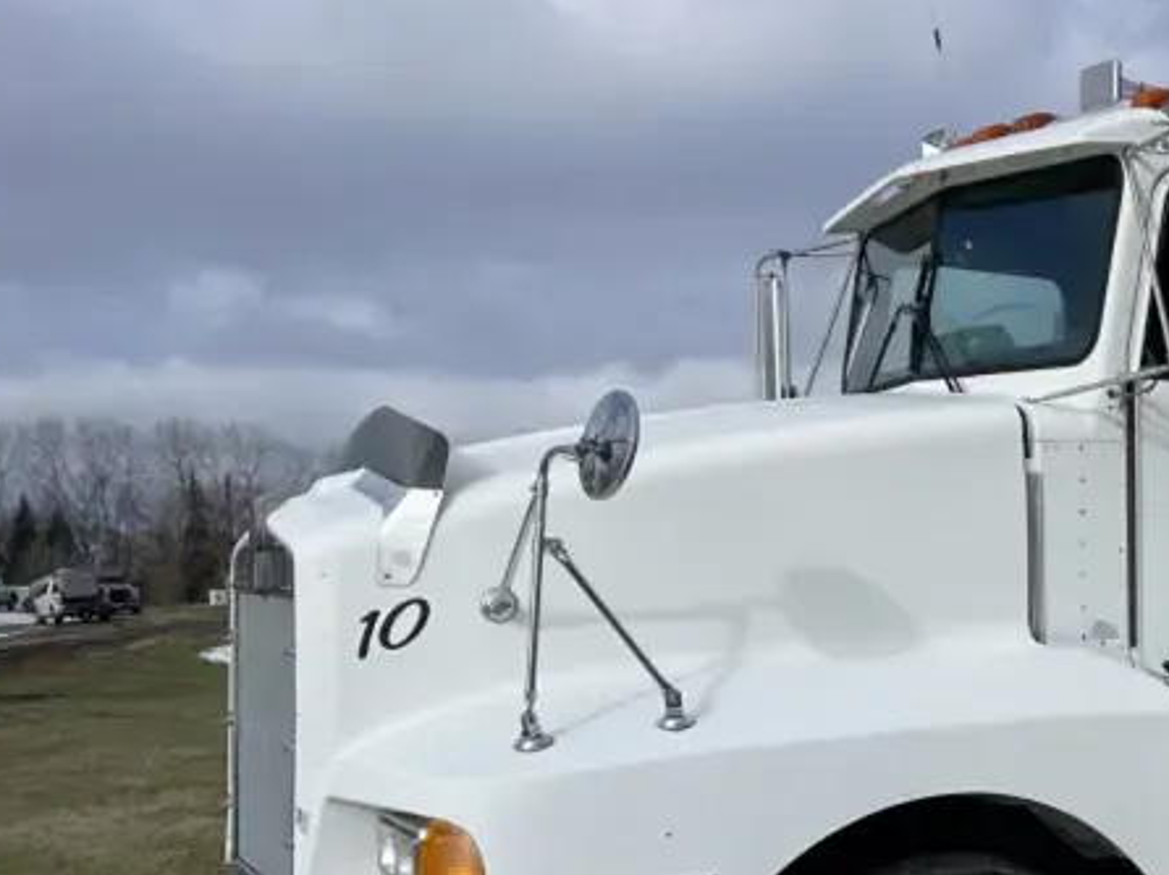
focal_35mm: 56
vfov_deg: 25.7
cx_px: 1224
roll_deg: +1.5
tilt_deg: +0.6
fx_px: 1890
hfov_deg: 31.3
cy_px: 689
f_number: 1.6
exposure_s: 1/5128
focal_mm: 5.1
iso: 32
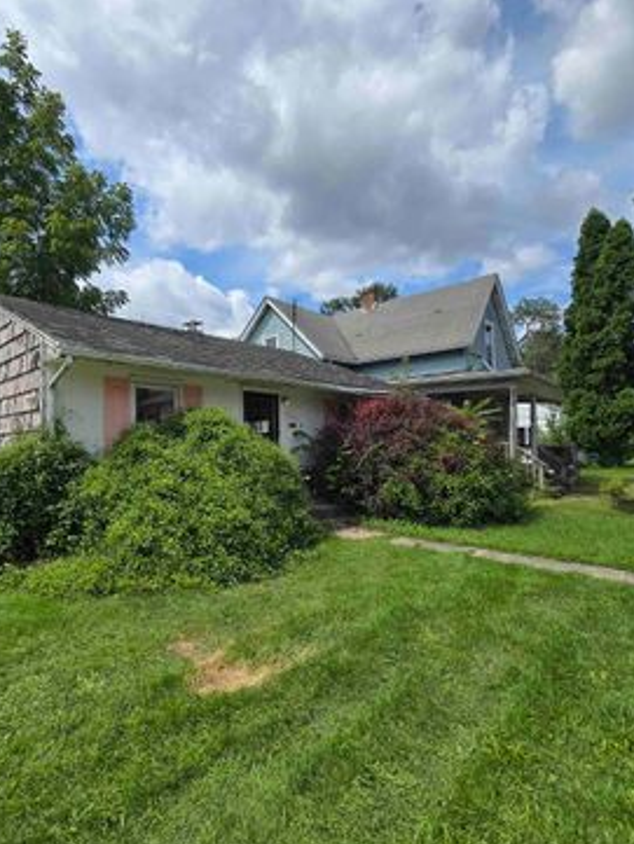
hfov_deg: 69.6
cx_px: 211
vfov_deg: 87.7
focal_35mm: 18
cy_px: 434
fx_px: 439
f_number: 2.2
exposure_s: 1/2790
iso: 50
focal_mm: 2.2
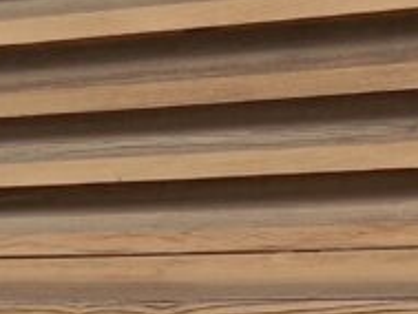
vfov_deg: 6.7
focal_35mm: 211
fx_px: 2550
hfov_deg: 9.3
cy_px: 747
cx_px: 369
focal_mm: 4.7
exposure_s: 1/120
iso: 64
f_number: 1.7
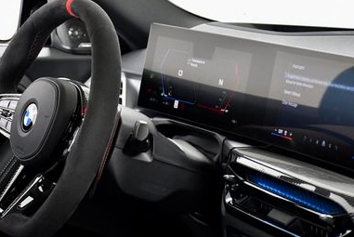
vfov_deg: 9.1
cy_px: 135
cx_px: 146
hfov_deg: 13.6
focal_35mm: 151
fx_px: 1487
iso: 2500
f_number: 5.6
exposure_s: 1/100
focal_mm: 60
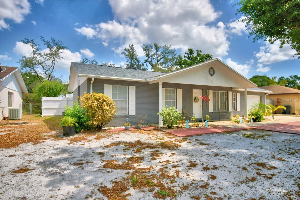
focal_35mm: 19
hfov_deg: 86.9
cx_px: 150
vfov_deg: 64.5
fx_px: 158
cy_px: 100
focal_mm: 13
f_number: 4.8
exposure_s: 1/1250
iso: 100
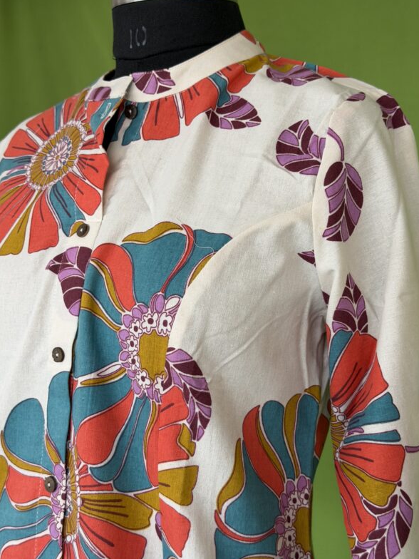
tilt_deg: -1.8
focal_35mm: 49
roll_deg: -2.4
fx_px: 791
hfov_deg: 29.7
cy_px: 282
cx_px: 213
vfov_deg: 38.9
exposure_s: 1/121
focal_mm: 6.76
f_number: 1.78
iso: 80
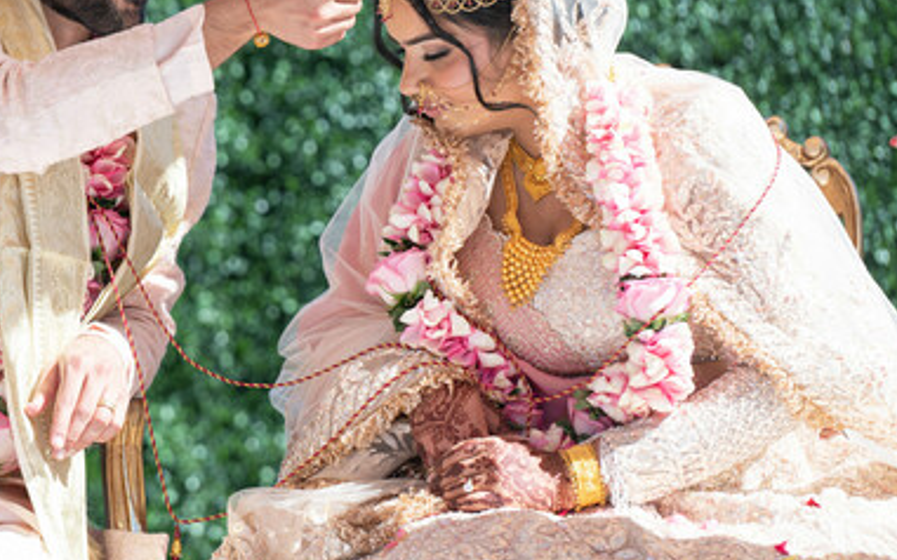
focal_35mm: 305
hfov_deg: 6.9
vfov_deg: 4.3
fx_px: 7455
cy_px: 158
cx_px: 258
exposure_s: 1/1000
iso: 160
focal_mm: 190
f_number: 3.5
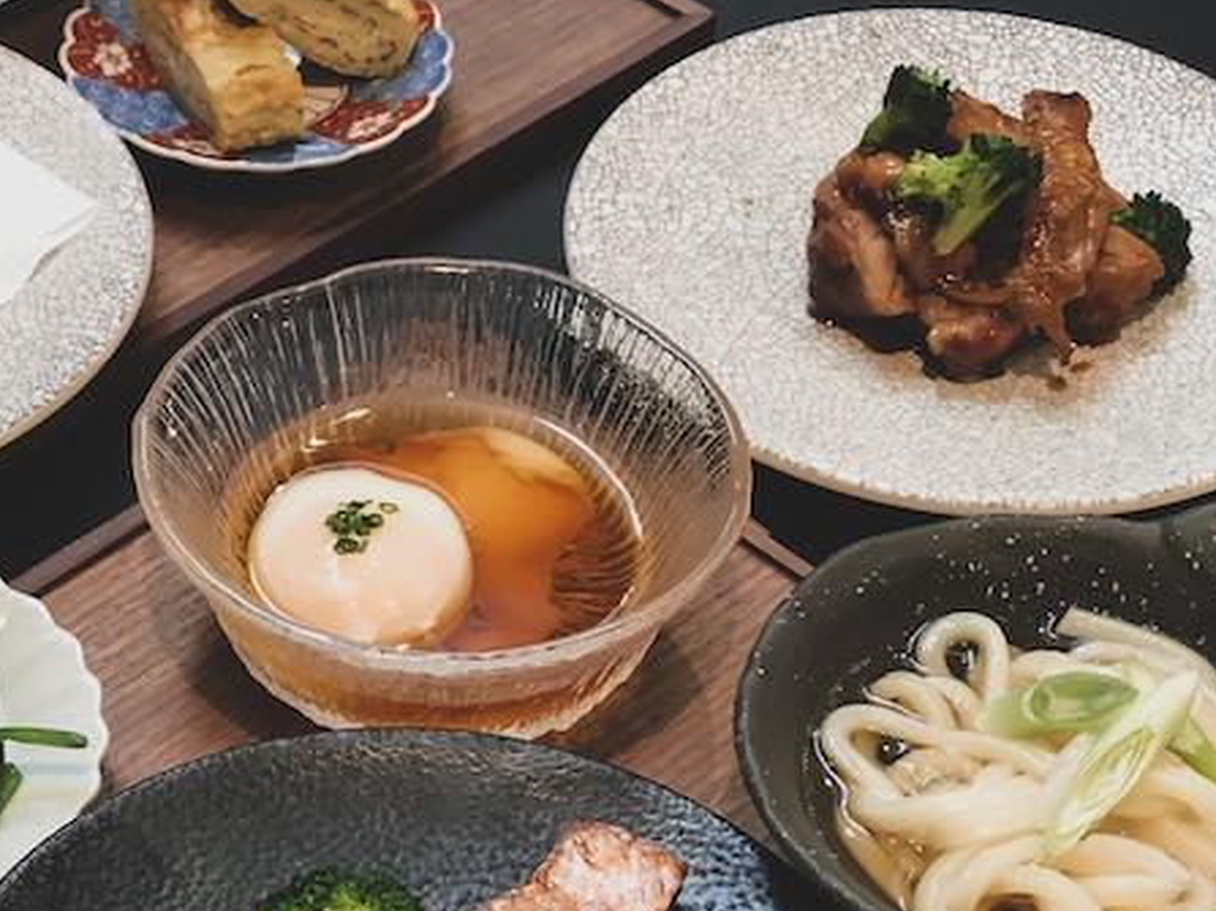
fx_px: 3582
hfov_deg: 19.1
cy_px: 742
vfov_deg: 14.4
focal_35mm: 102
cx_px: 250
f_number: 2.8
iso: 160
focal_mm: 6.6
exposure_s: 1/30
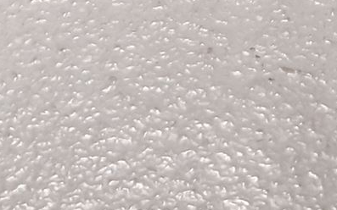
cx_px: 309
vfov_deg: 8.2
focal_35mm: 142
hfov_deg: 14.6
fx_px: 1304
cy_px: -361
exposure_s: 1/50
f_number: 1.7
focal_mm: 3.93
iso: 200
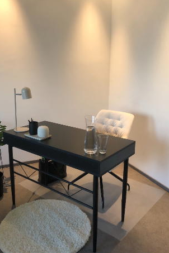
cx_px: 76
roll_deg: -0.3
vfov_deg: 57.2
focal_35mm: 33
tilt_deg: -12.5
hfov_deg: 39.9
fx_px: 232
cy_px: 118
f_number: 1.8
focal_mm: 4
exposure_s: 1/33
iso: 40
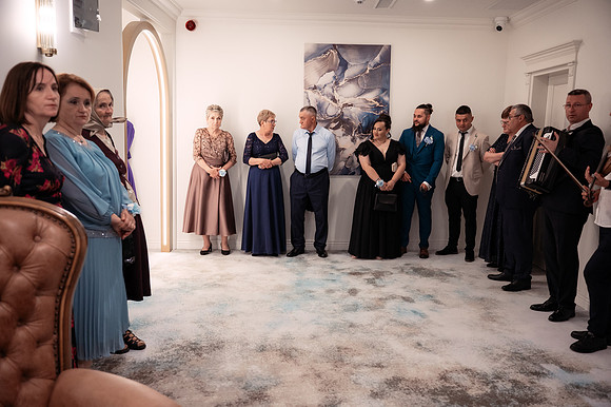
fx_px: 543
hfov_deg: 58.7
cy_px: 204
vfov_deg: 41.1
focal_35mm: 32
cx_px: 306
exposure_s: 1/160
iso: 1600
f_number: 2.8
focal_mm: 32
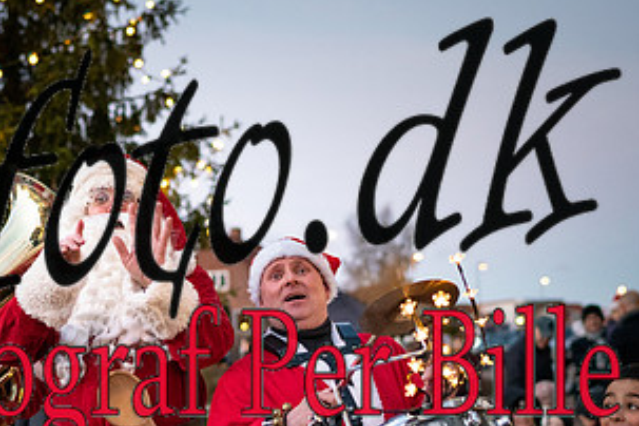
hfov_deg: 29.6
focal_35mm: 67
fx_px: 1189
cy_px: 273
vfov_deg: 20.3
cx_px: 164
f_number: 1.8
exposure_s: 1/320
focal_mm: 35
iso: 3200
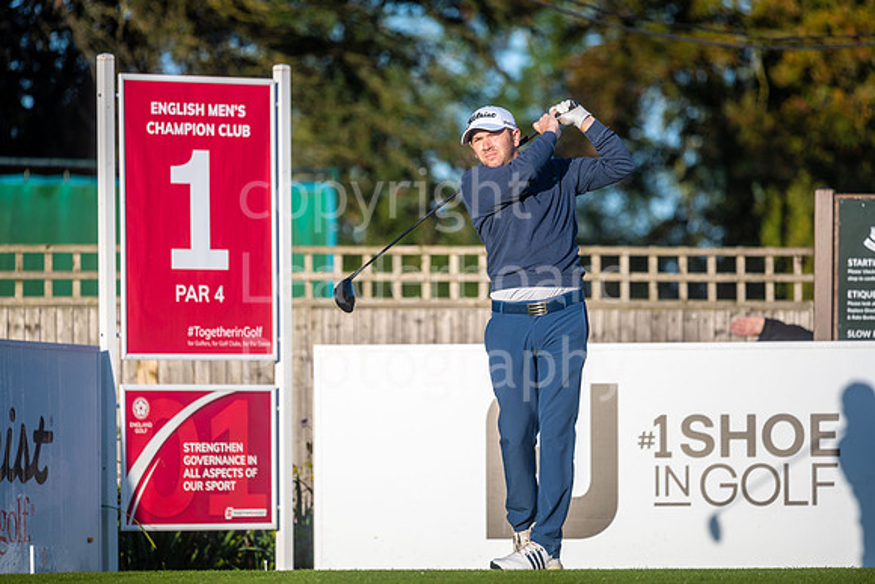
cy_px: 292
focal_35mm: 300
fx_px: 7293
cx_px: 438
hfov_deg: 6.9
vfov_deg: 4.6
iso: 160
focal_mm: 300
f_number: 4
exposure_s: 1/1250
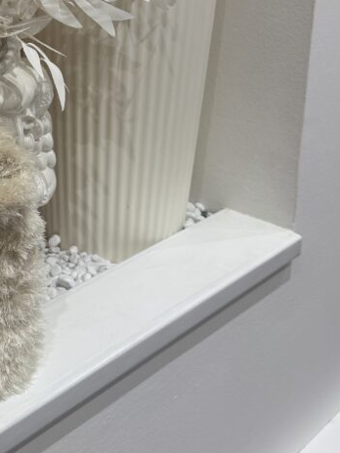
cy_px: 107
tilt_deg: -16.0
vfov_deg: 35.3
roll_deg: +1.4
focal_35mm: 53
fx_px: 694
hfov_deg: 26.5
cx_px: 29
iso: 160
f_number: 1.78
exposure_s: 1/100
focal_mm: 6.76
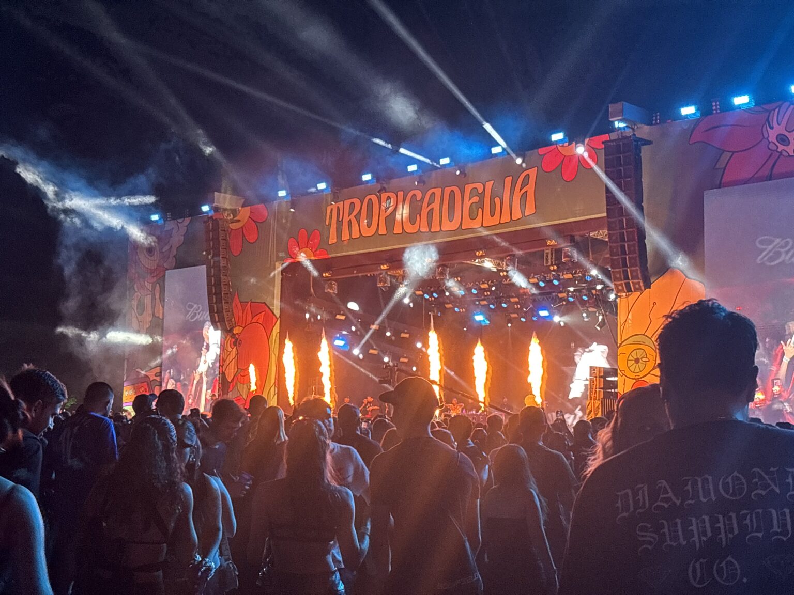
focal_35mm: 52
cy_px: 298
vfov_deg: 28.0
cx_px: 397
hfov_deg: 36.8
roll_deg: +1.2
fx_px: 1193
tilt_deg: +6.2
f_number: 1.6
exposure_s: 1/33
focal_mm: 5.96
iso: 200
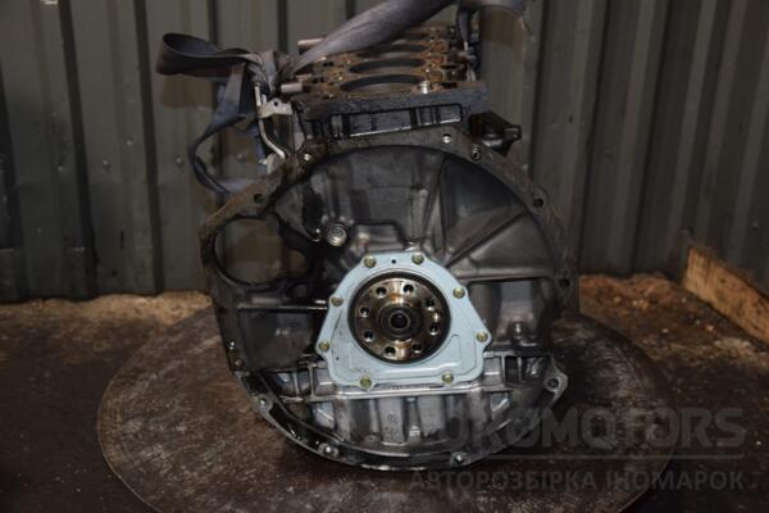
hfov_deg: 43.6
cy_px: 256
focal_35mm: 45
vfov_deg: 29.9
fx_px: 961
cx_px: 384
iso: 800
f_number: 5
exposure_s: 1/60
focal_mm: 30
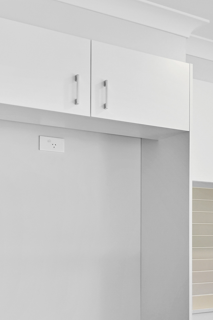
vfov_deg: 33.4
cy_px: 259
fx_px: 515
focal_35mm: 58
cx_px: 353
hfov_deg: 19.2
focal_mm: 14
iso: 100
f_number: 4
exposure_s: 1/20
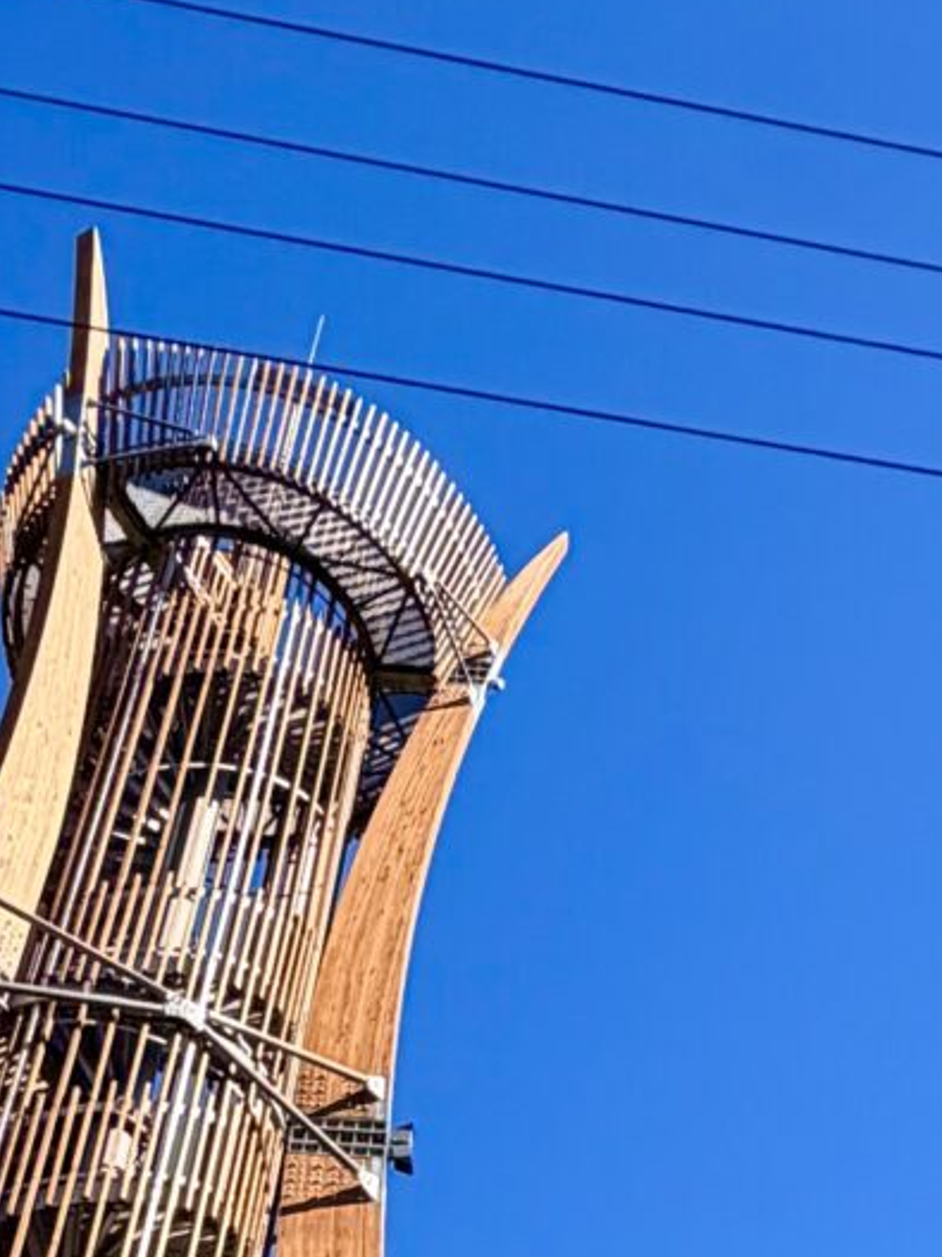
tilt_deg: +37.6
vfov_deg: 25.0
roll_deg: -1.4
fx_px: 2468
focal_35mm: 68
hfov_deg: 21.4
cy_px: 1612
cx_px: 739
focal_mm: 2.22
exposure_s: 1/770
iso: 40
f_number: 2.2
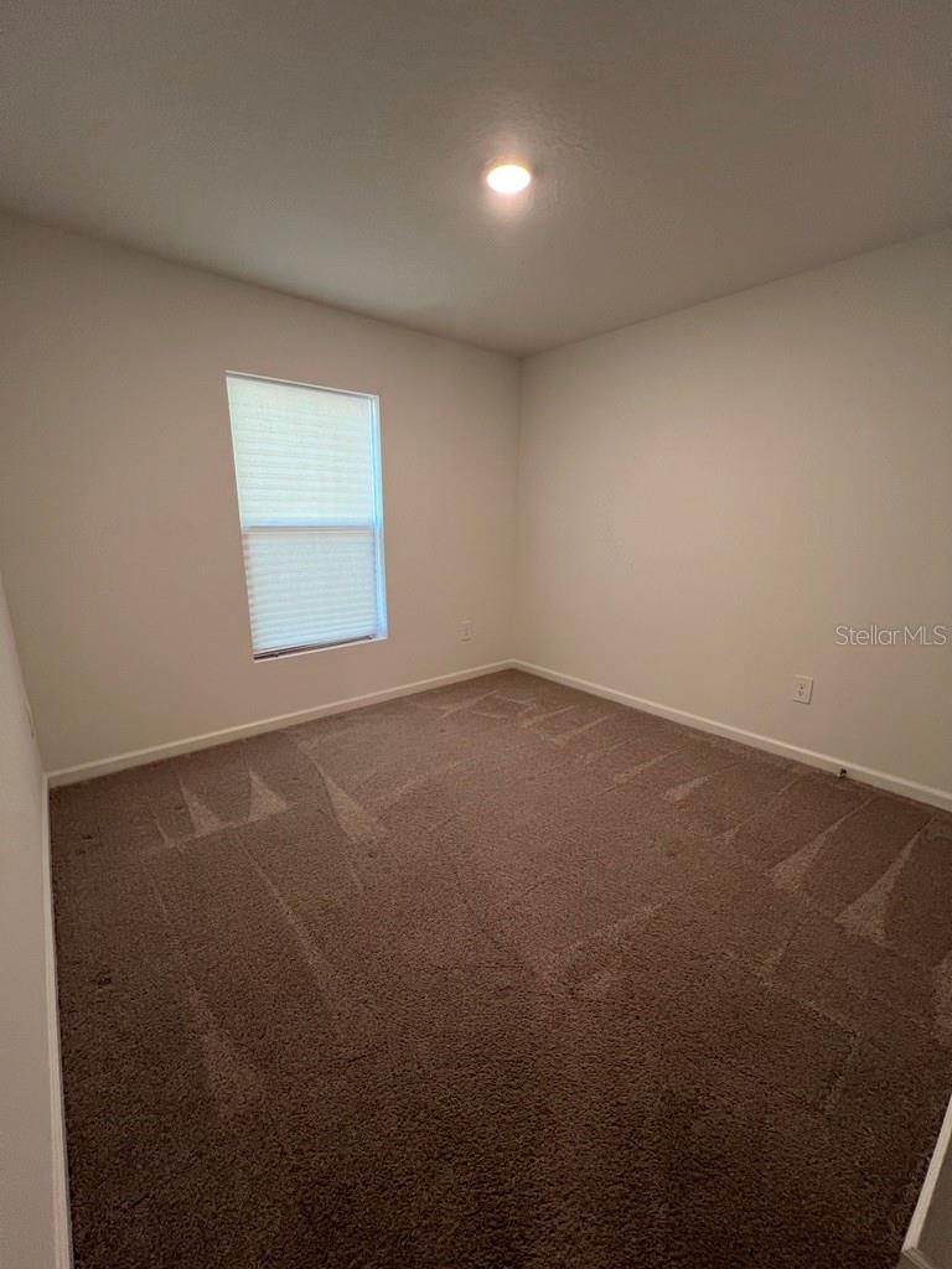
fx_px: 477
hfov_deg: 89.9
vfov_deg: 106.2
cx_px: 476
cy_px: 634
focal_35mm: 13
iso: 125
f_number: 1.8
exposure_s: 1/60
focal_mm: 1.57
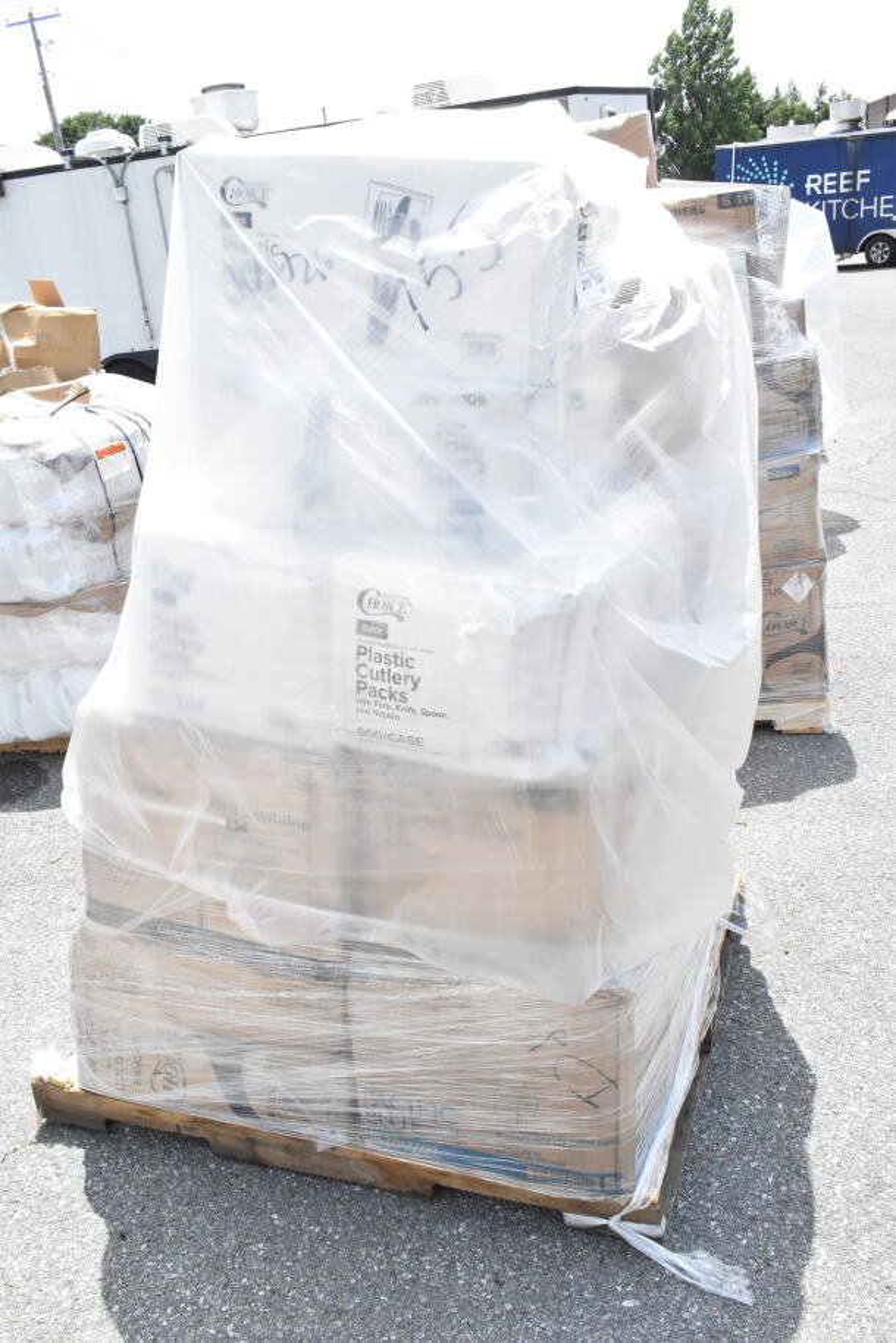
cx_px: 448
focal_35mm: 32
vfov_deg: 59.5
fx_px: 1175
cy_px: 672
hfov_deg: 41.7
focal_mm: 21
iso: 1600
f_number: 13
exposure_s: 1/640
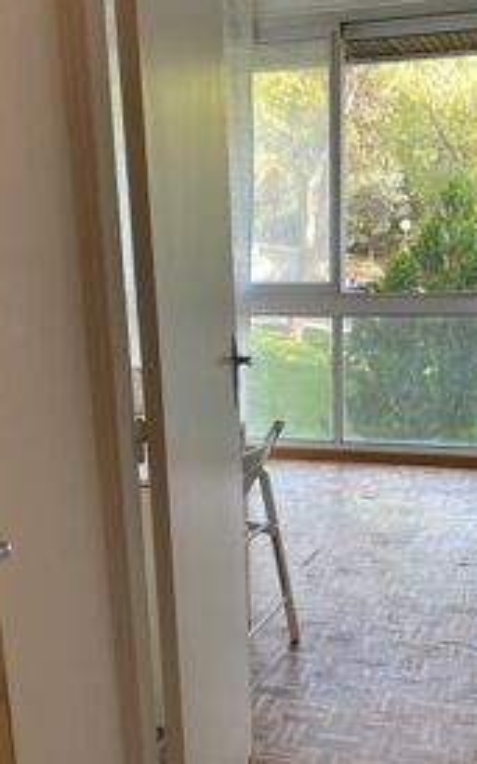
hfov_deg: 29.7
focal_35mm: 43
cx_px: 290
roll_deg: +2.4
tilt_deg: -13.1
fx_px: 895
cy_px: 475
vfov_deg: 45.9
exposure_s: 1/100
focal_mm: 4.2
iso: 80
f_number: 1.6
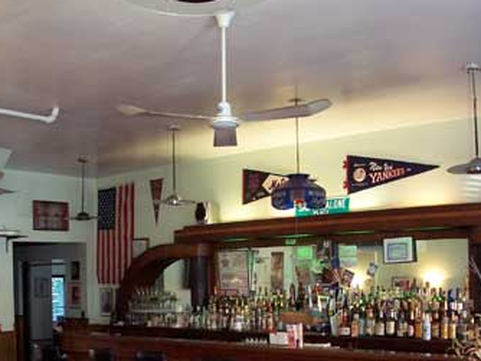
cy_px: 293
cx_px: 253
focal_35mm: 70
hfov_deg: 27.8
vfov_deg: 20.8
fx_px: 973
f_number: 3.4
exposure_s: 1/8
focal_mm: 8
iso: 200
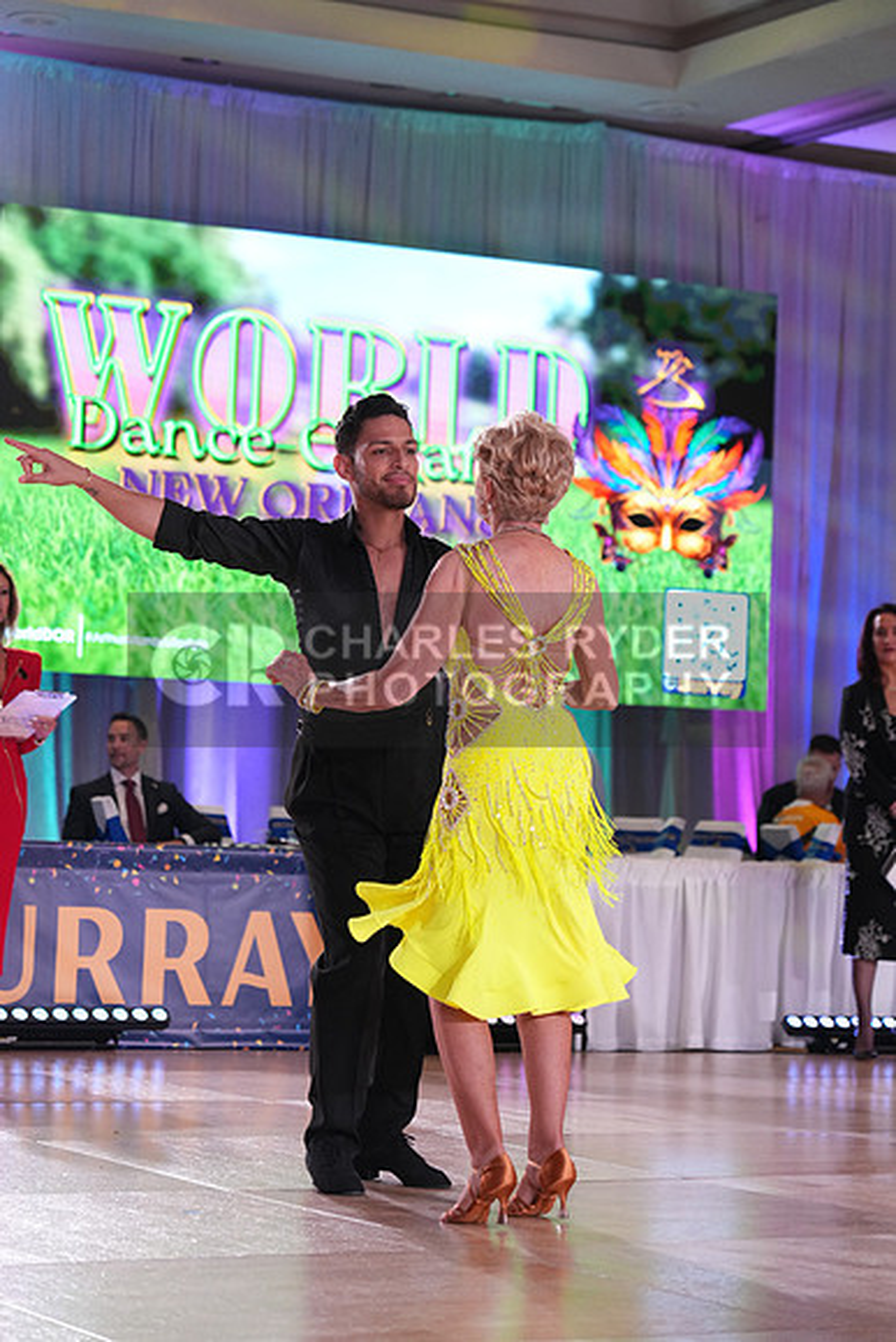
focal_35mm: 96
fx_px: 3582
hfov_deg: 14.3
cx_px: 448
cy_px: 671
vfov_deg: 21.2
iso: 2500
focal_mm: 96
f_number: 4
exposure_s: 1/500
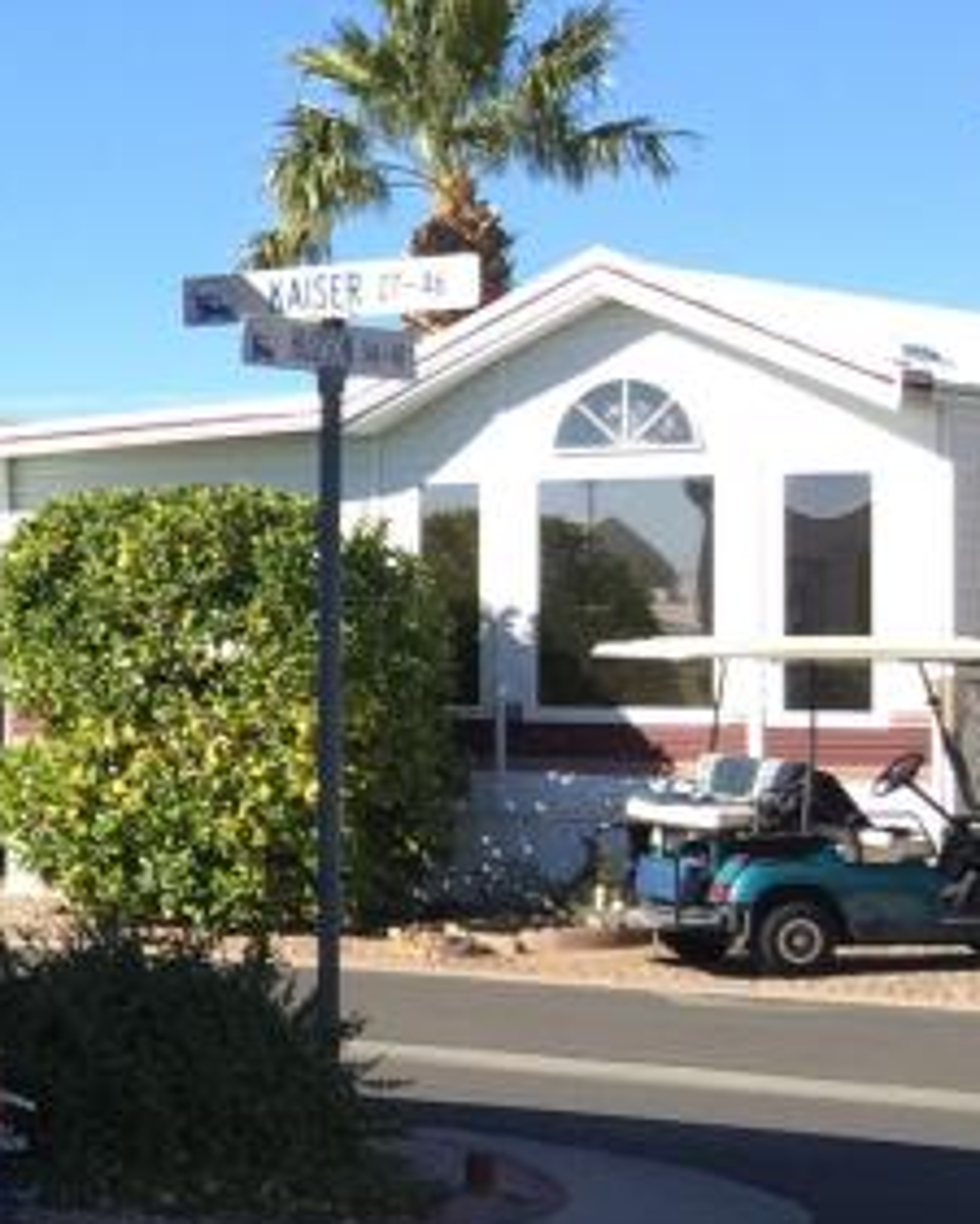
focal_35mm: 103
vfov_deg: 18.6
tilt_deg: +1.2
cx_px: -1202
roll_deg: -1.0
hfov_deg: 12.5
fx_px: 3732
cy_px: 623
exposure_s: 1/920
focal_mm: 4.15
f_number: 2.2
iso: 32
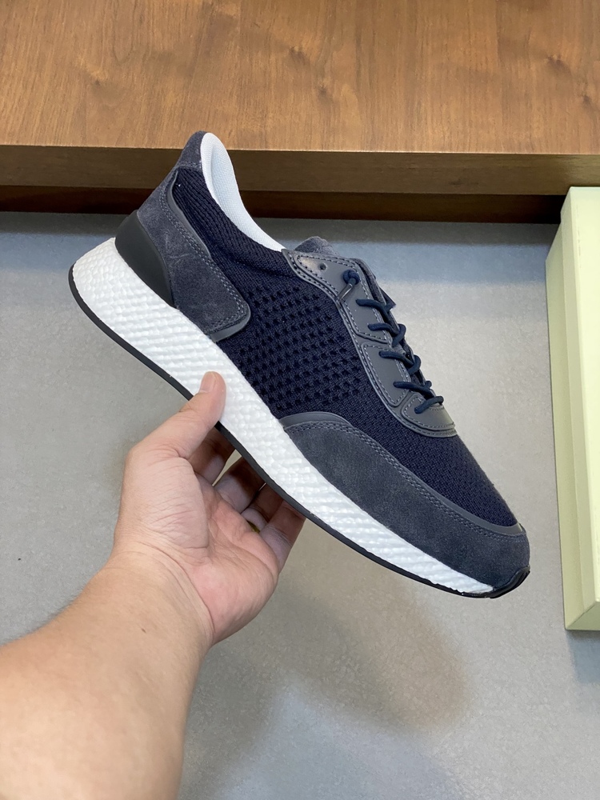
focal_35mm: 52
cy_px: 400
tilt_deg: -67.8
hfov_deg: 28.0
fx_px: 1202
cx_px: 300
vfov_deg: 36.8
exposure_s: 1/100
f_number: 2
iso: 160
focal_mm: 6
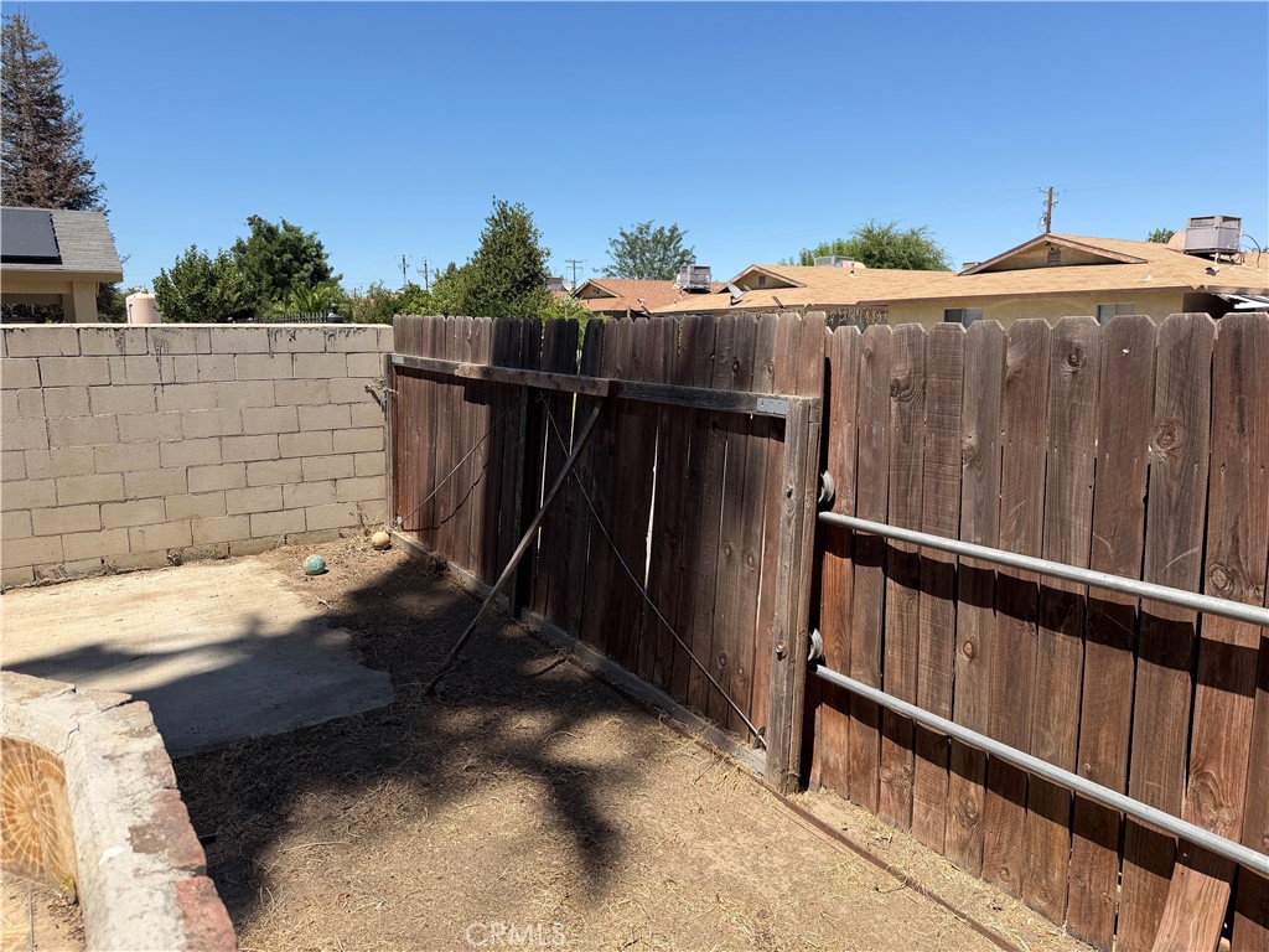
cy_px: 476
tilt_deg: -11.2
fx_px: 880
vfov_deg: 56.8
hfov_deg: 71.6
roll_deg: +2.4
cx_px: 634
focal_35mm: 24
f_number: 1.78
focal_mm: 6.76
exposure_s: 1/3759
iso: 80
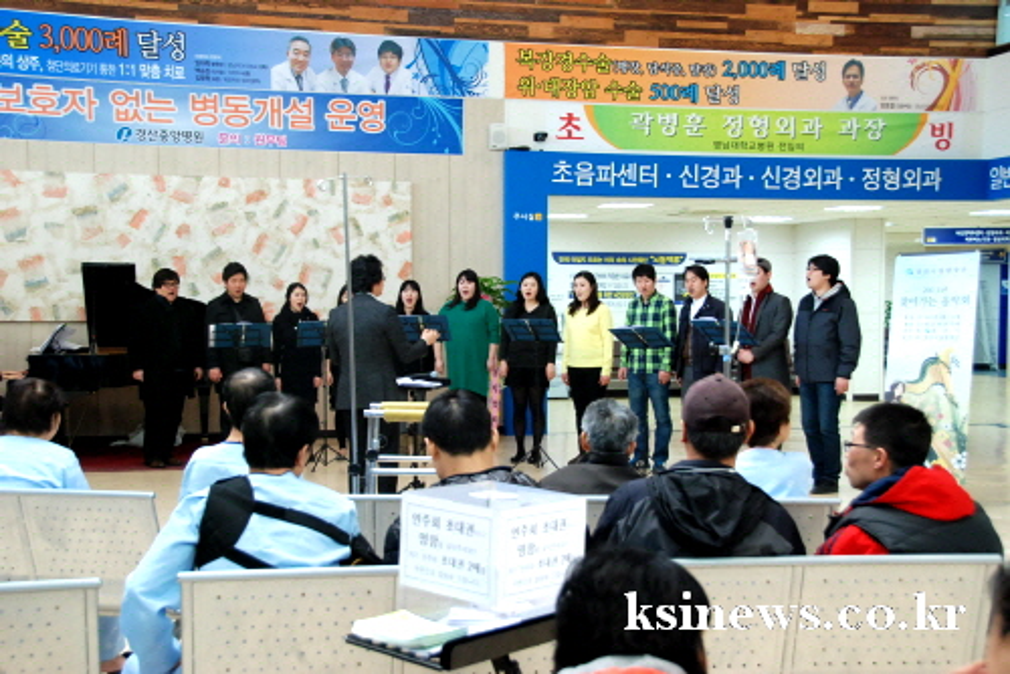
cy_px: 337
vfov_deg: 28.1
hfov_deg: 41.1
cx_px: 505
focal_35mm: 48
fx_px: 1347
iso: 1000
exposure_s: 1/125
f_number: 5.6
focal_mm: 32
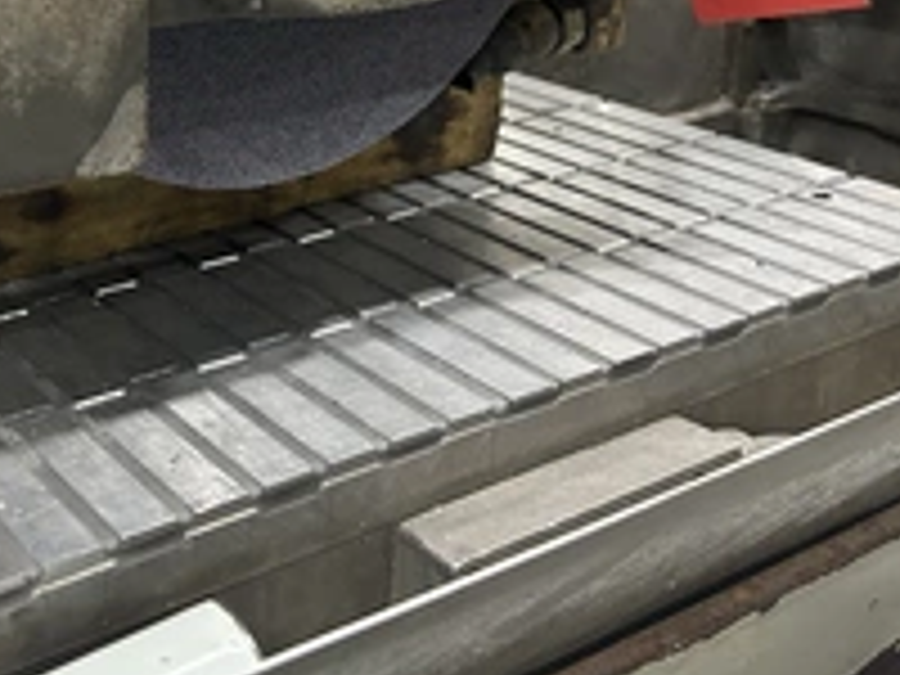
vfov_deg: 27.6
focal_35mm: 52
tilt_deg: -18.6
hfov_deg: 35.3
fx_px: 1352
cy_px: 162
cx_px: 144
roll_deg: +2.0
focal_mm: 5.7
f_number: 1.5
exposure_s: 1/60
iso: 500
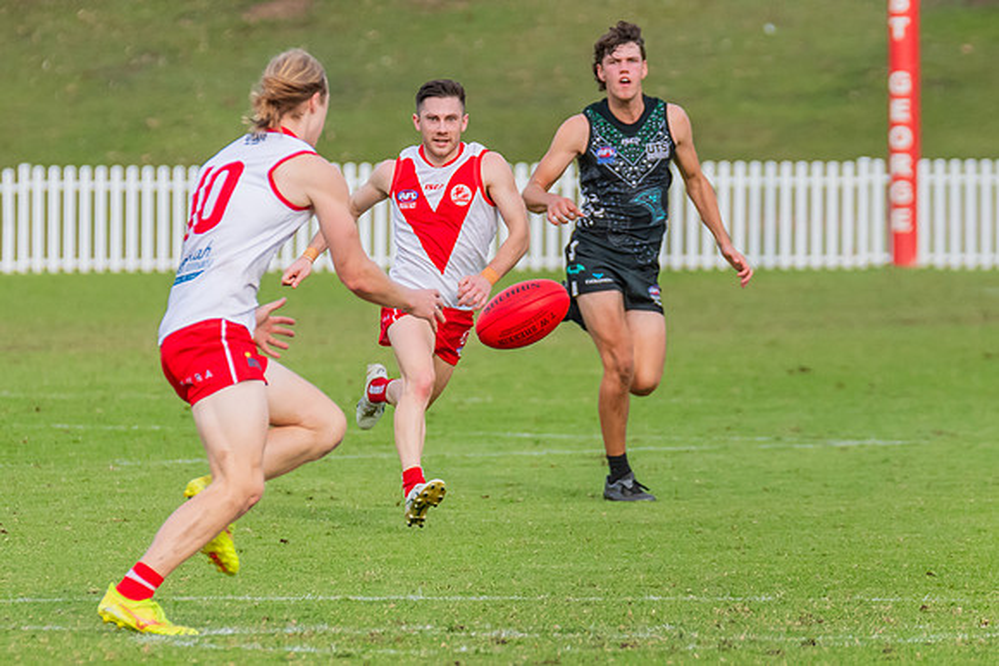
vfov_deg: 2.2
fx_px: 17302
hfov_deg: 3.3
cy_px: 303
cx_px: 446
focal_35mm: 623
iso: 800
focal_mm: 290
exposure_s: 1/1600
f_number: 5.6
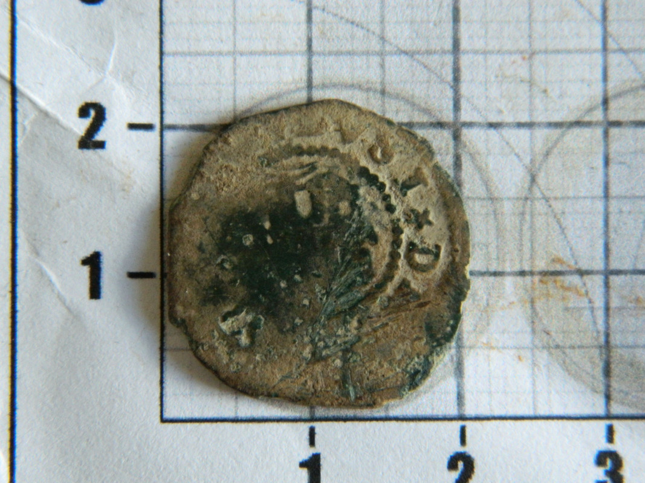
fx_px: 1919
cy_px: 242
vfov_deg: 14.4
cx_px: 322
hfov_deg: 19.1
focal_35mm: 103
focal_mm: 18.6
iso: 400
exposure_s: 1/40
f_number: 4.5
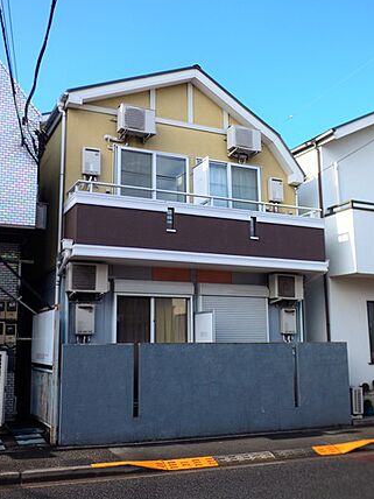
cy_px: 227
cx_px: 185
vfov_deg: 50.1
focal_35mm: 37
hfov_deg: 38.7
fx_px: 533
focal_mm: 5.97
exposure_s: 1/400
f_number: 3.4
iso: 100
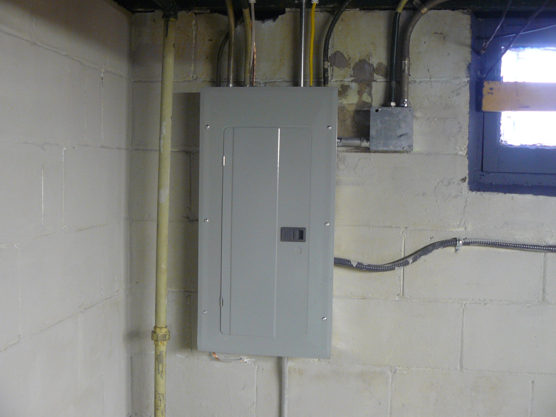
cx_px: 278
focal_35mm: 36
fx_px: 578
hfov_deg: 51.4
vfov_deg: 39.7
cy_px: 208
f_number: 2.8
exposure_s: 1/13
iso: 200
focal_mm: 6
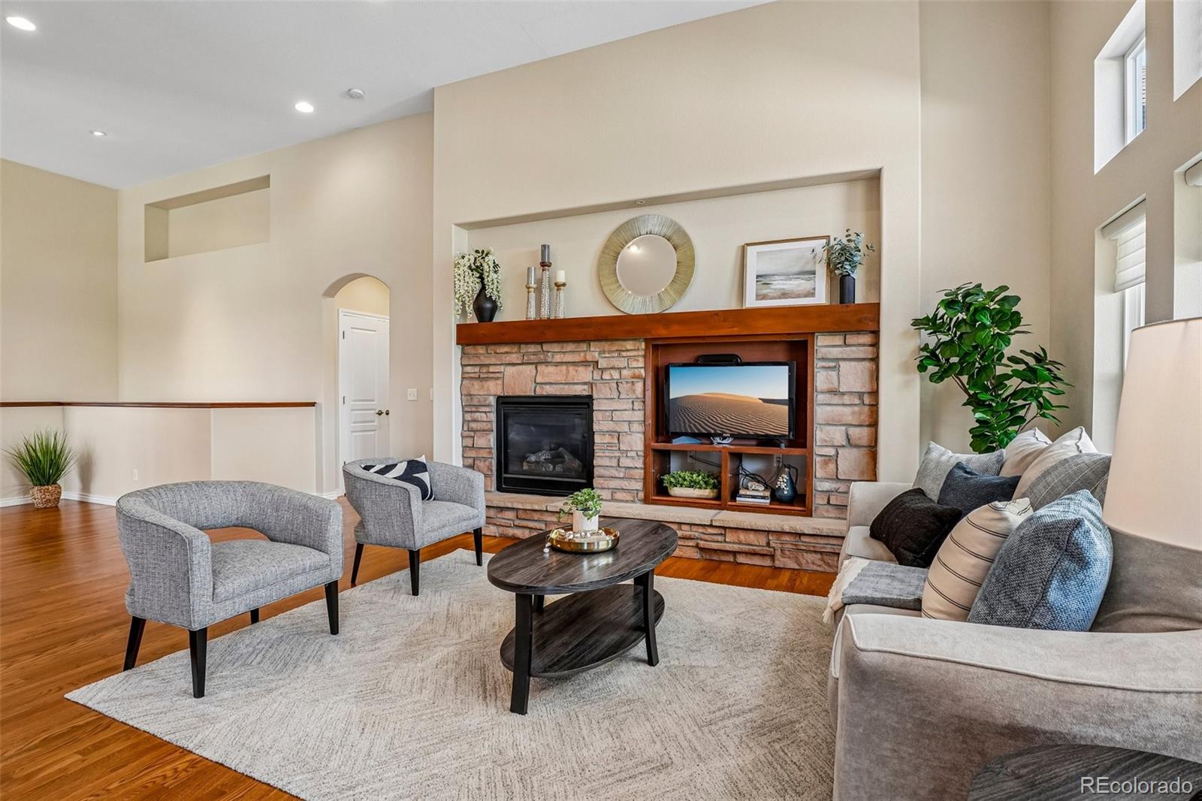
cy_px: 400
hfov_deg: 95.0
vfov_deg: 72.0
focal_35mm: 16
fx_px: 551
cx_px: 601
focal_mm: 11
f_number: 8
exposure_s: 1/20
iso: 500
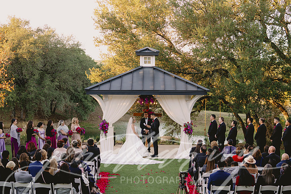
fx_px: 576
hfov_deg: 28.3
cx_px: 146
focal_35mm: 71
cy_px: 97
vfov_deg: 19.1
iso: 800
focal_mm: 70
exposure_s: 1/320
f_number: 3.2
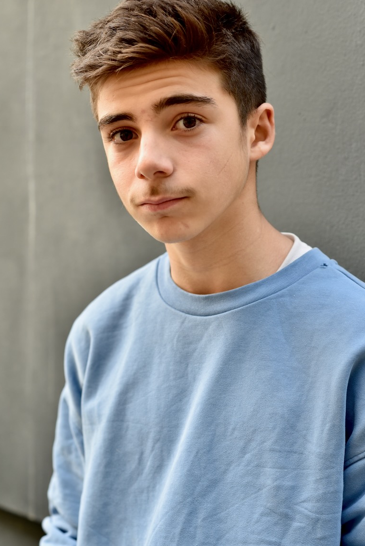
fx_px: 1443
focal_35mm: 95
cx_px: 175
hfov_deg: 14.4
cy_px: 271
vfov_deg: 21.4
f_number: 4
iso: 400
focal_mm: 85
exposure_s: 1/160
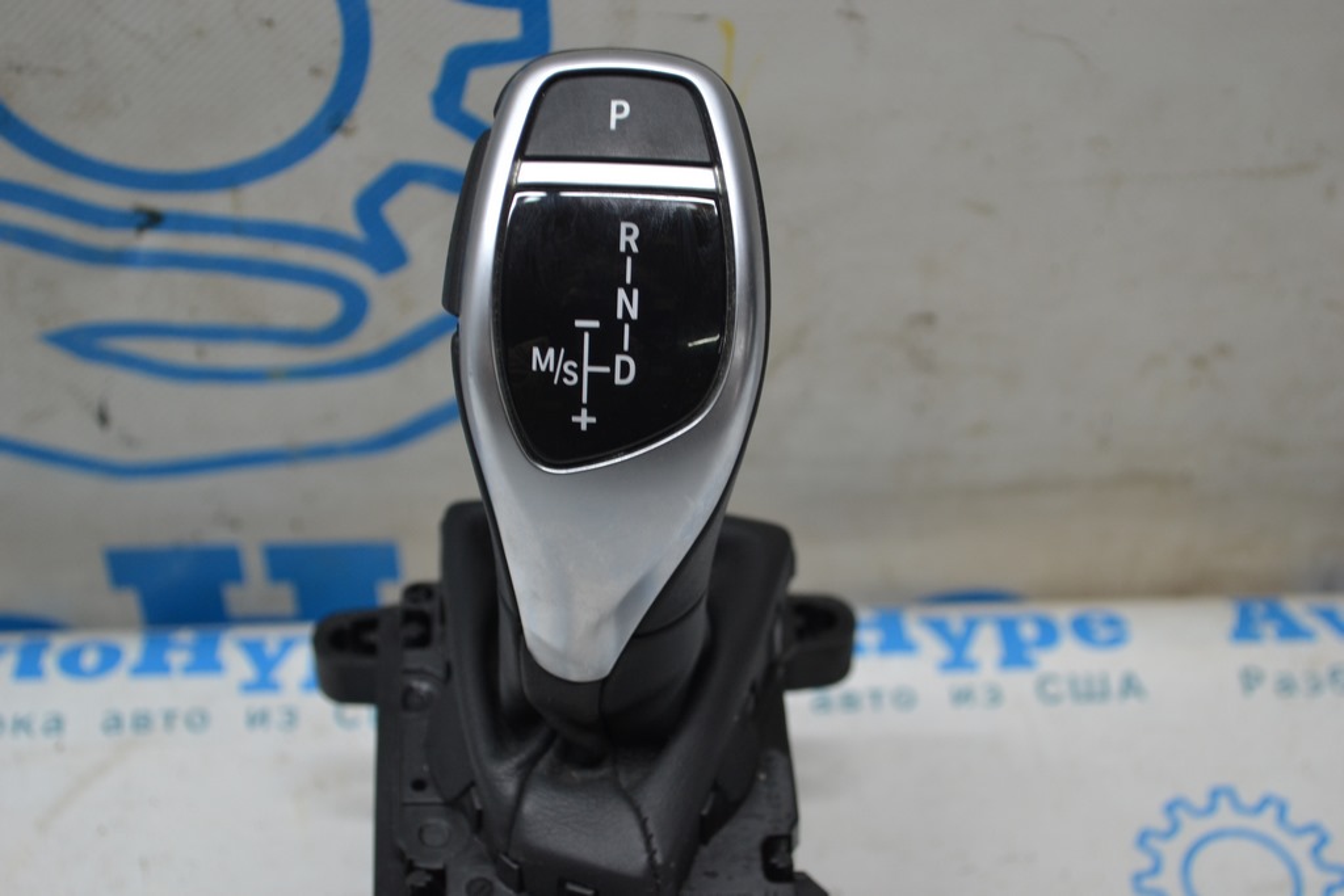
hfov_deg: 29.2
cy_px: 448
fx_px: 2576
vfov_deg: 19.7
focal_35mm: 69
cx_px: 672
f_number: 5.3
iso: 400
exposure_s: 1/60
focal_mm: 46
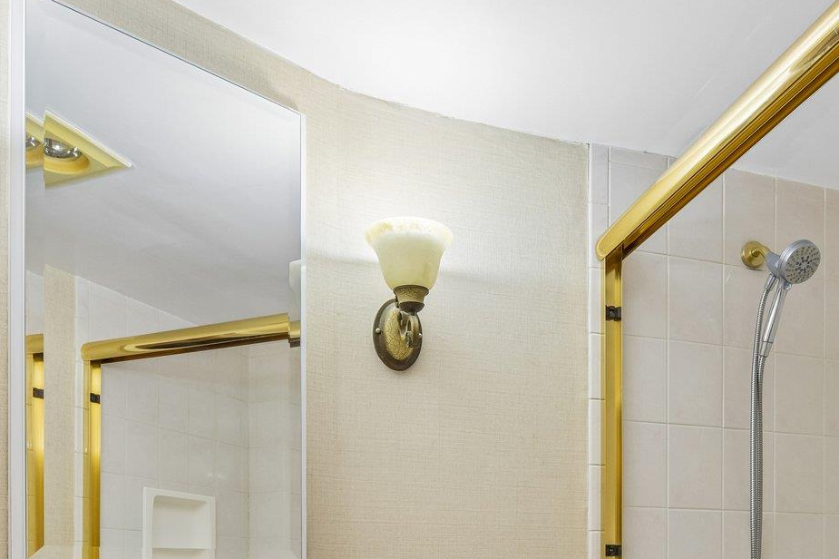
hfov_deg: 59.7
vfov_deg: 37.2
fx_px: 722
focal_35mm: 31
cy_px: 578
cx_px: 510
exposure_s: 1/15
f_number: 8
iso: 400
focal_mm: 14
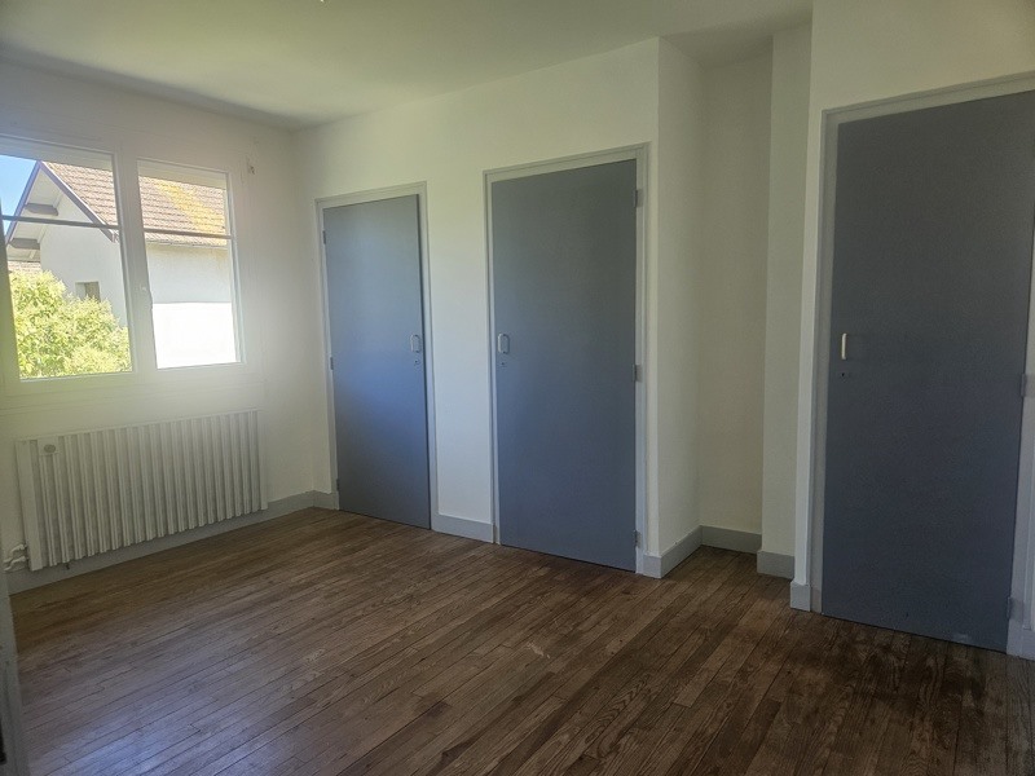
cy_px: 388
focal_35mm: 23
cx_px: 518
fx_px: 688
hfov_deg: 73.9
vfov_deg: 58.9
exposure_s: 1/190
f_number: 1.8
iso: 125
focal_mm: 5.4
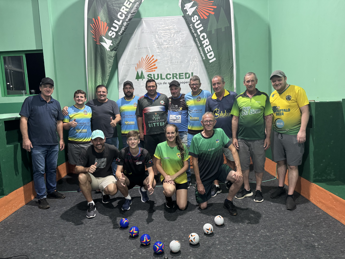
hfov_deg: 71.6
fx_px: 239
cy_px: 130
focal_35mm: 24
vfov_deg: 56.8
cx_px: 172
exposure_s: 1/60
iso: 400
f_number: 1.78
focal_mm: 6.76
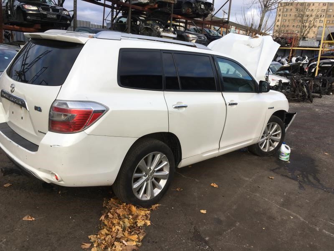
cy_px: 126
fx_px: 280
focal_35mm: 29
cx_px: 167
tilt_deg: -9.4
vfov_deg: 48.2
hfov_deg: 61.7
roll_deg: -5.4
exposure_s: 1/463
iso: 25
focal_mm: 4.15
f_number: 2.2
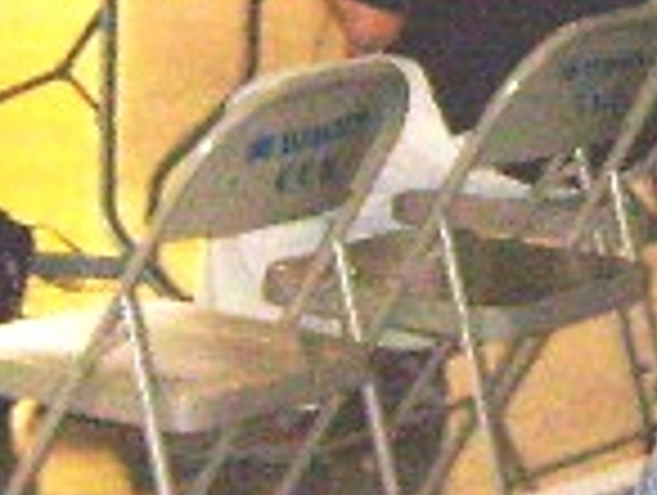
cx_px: 1206
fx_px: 4658
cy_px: -104
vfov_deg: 6.0
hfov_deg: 7.8
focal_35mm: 245
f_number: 2.8
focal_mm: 5.8
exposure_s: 1/45
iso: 200
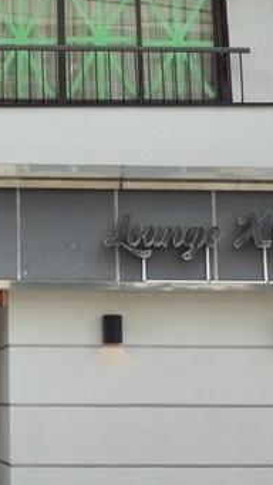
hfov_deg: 11.3
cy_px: 146
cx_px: -121
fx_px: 1325
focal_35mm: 103
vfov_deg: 20.6
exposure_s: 1/125
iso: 200
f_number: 8
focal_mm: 18.3
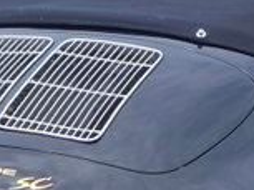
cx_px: 224
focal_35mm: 579
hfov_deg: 3.4
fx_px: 4239
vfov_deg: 2.6
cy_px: 127
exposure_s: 1/892
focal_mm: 18.6
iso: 64
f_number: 3.4
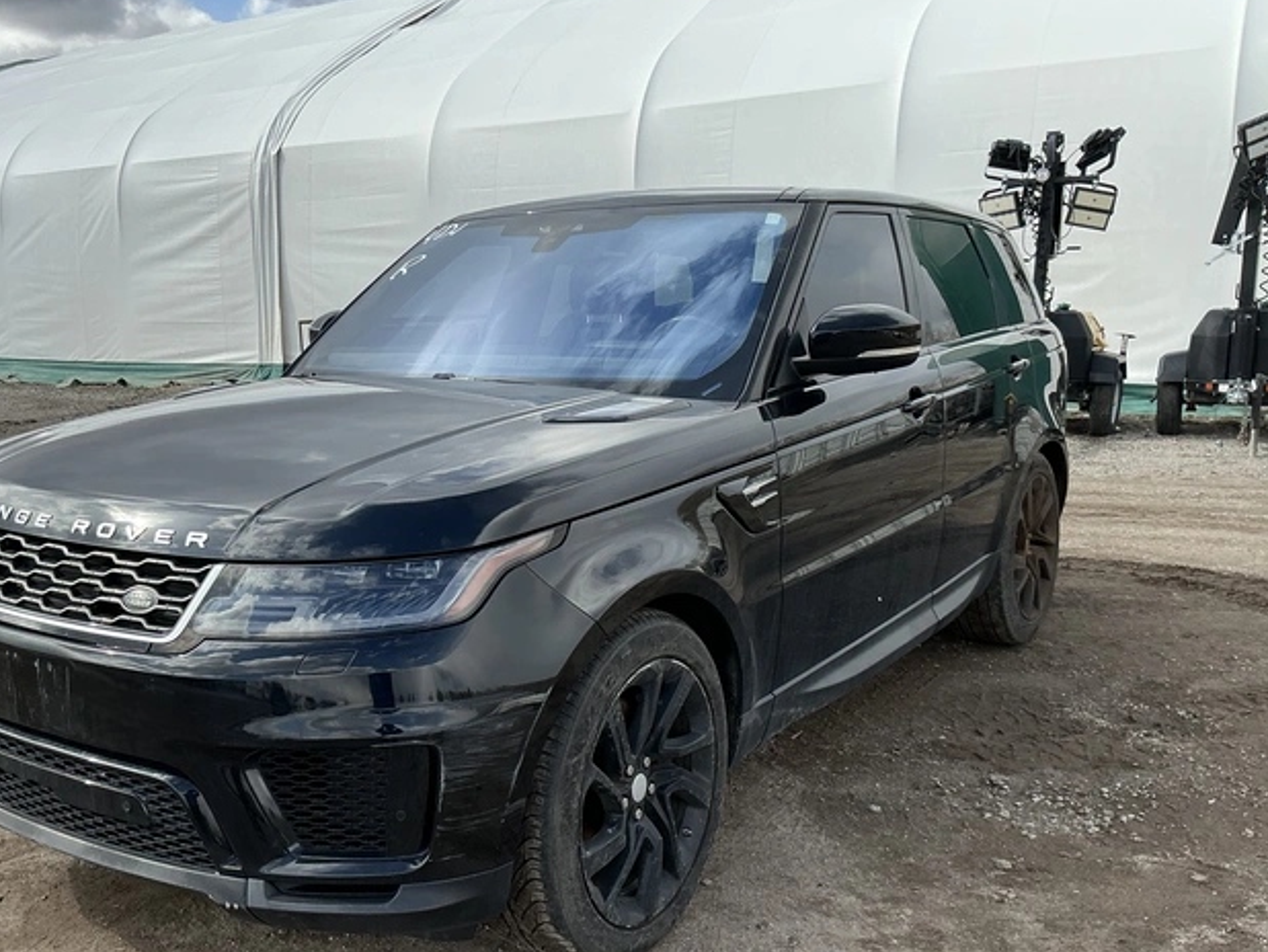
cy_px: 547
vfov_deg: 41.7
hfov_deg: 53.6
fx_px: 1246
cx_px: 515
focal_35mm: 34
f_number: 1.8
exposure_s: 1/1195
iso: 25
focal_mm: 3
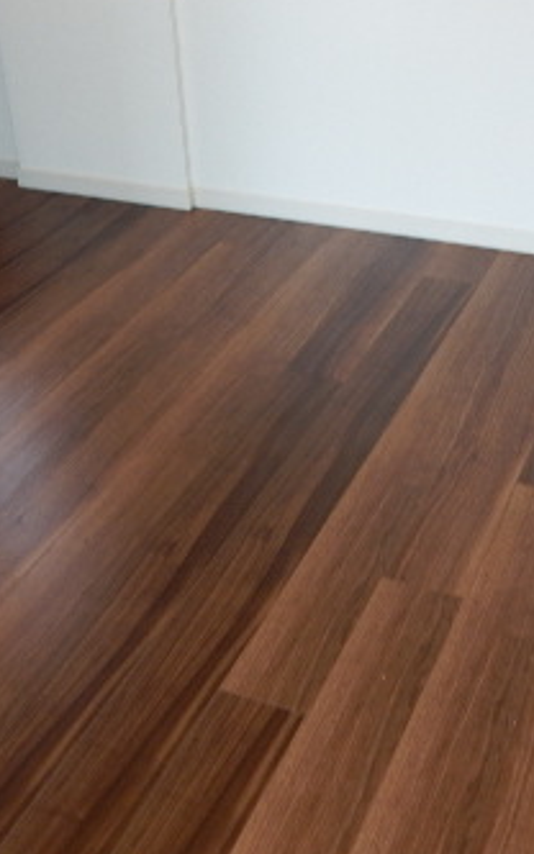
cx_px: 308
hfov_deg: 25.3
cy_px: 351
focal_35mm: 51
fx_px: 1188
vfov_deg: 39.4
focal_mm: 4.5
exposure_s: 1/40
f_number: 3.7
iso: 125
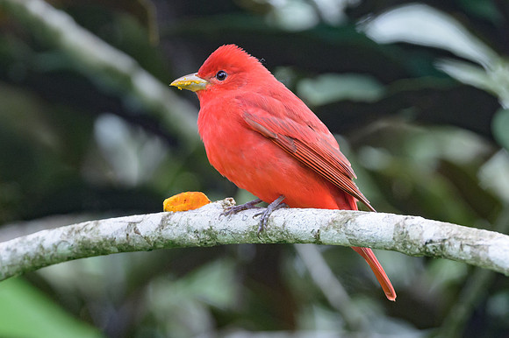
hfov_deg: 1.9
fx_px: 15613
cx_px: 276
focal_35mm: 1105
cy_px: 141
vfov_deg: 1.2
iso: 1250
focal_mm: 500
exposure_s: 1/160
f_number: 5.6
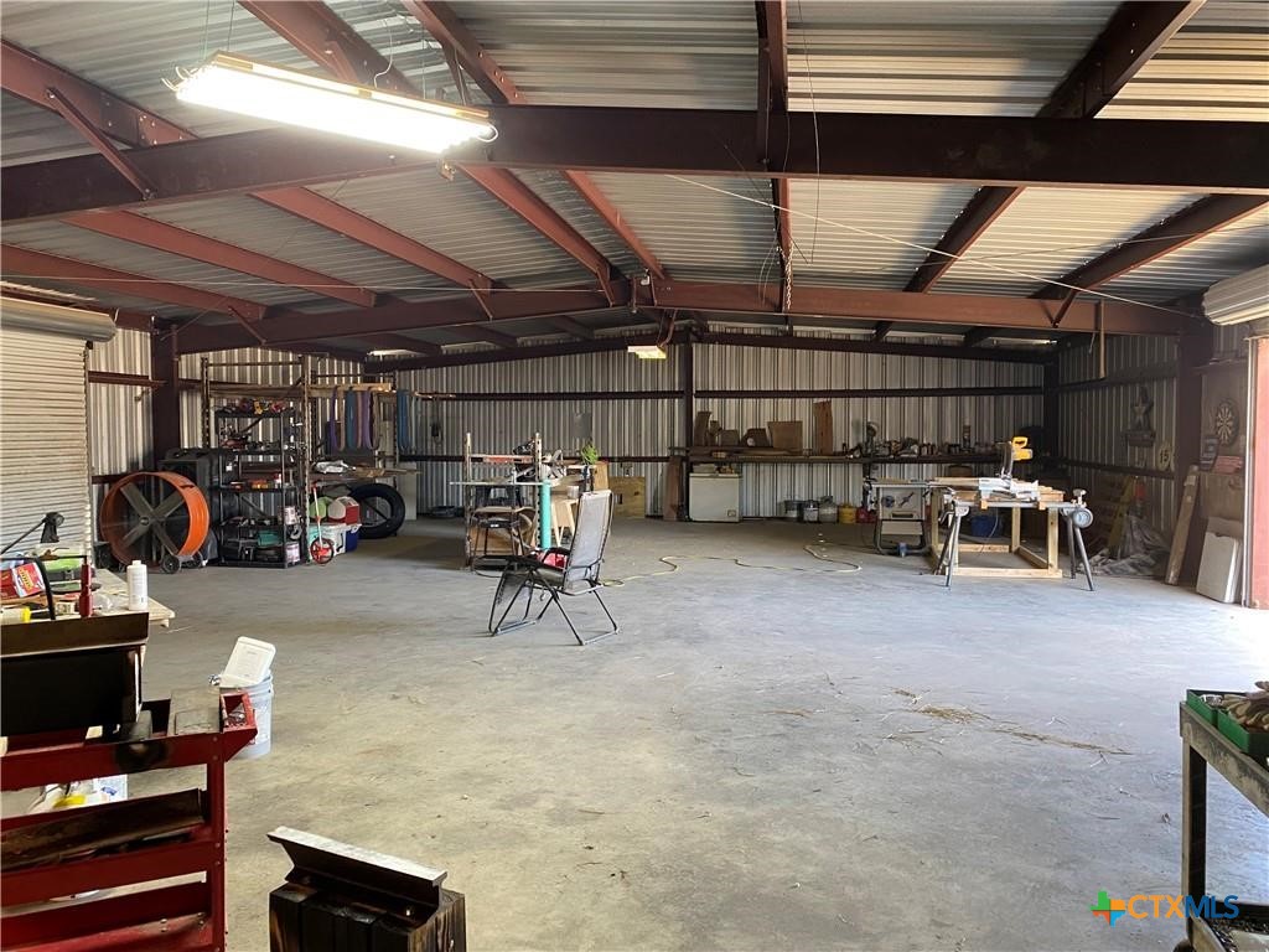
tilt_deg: -3.1
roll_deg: +0.0
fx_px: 953
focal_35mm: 26
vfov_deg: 53.1
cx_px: 634
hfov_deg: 67.3
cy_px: 476
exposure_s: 1/60
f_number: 1.8
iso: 160
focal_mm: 4.25
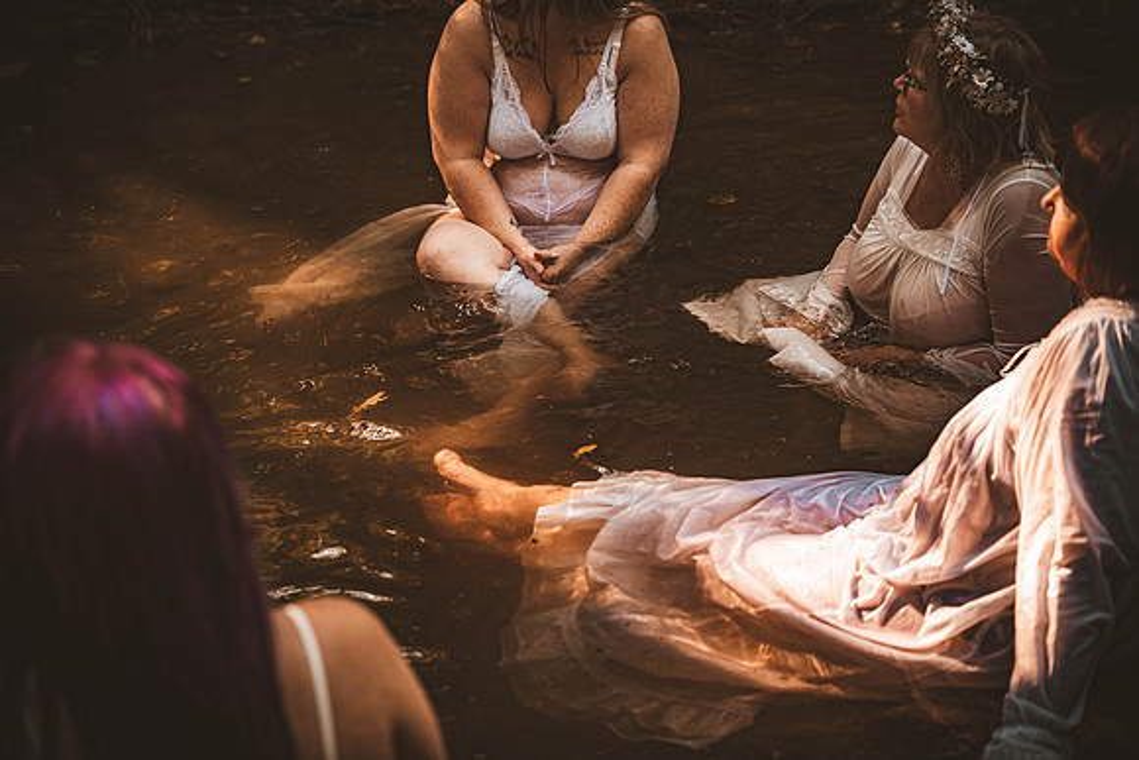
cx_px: 570
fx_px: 2215
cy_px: 380
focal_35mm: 70
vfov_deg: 19.5
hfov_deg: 28.8
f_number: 2.8
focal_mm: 70
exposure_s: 1/400
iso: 1000
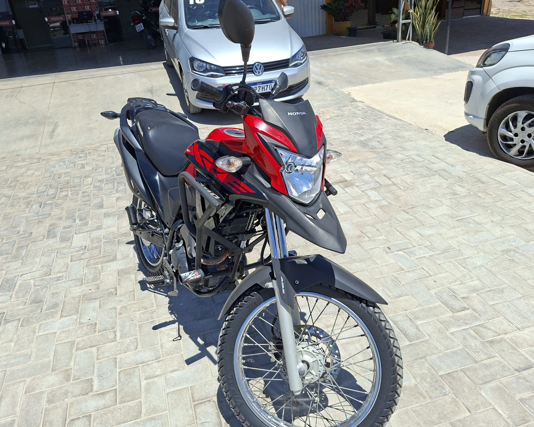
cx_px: 249
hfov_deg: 64.0
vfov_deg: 53.2
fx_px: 427
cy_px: 218
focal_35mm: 27
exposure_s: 1/2252
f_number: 1.8
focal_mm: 5.54
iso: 50
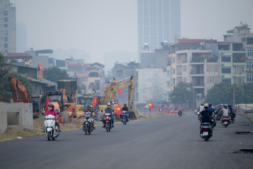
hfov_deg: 10.8
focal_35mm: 190
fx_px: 1335
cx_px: 126
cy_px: 84
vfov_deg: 7.2
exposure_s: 1/800
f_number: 2.8
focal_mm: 190
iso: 100
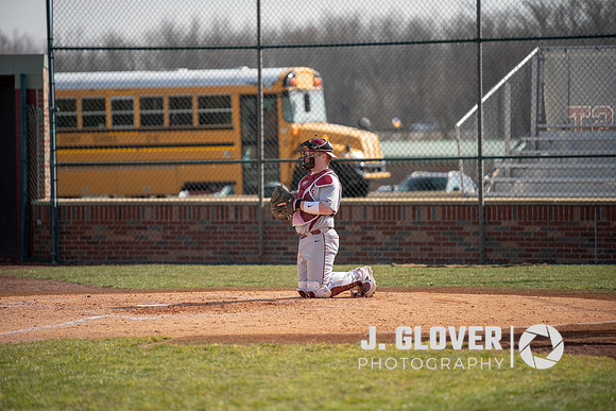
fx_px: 3423
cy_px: 206
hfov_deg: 10.3
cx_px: 308
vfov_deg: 6.9
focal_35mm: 200
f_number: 2.8
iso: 200
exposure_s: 1/1000
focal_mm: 200
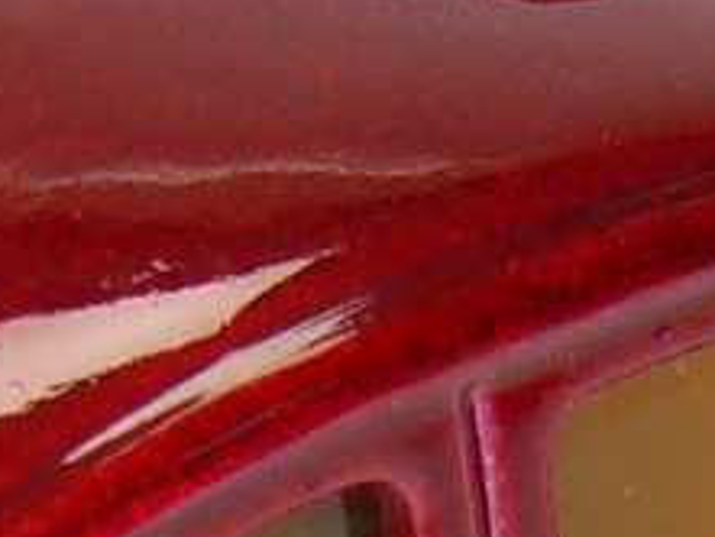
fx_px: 14218
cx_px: 340
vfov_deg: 2.2
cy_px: 767
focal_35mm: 688
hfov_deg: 2.9
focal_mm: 12.9
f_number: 4
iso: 100
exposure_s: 1/30
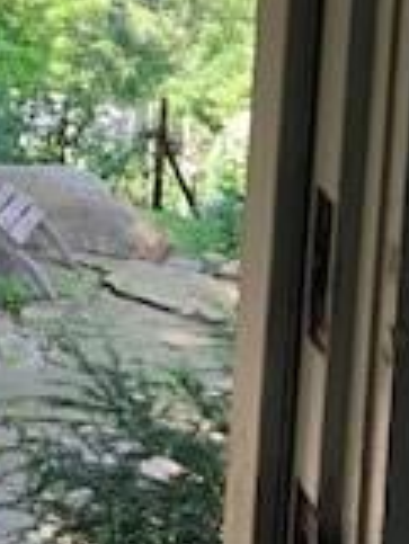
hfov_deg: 12.3
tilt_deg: -4.5
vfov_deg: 16.9
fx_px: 1746
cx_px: -318
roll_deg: -1.3
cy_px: -118
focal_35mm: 111
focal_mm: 3.99
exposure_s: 1/120
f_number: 1.8
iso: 50
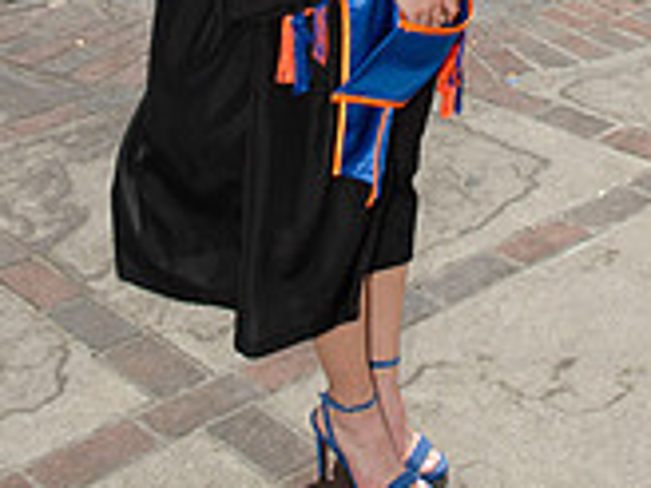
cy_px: -242
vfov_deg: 18.4
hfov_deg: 27.4
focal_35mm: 71
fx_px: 1335
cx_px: 361
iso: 100
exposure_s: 1/250
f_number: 10
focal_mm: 18
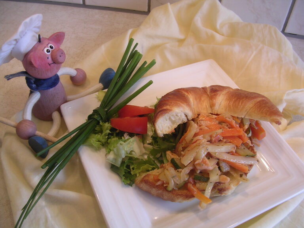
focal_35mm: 38
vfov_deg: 37.7
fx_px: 334
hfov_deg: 49.0
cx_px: 152
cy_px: 114
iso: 100
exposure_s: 1/109
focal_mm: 5.8
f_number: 2.8
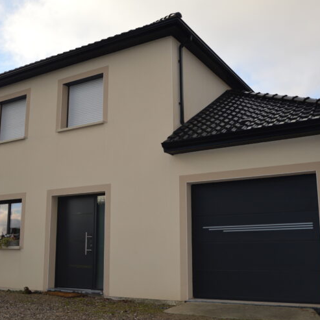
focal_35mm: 42
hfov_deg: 40.2
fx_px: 436
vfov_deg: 40.3
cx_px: 129
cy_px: 165
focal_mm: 21
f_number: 4
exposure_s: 1/200
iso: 100
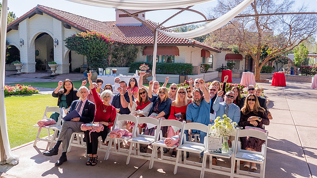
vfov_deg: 38.9
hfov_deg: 64.3
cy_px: 91
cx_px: 160
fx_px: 252
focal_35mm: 30
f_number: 5.6
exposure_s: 1/320
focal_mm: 28
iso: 100
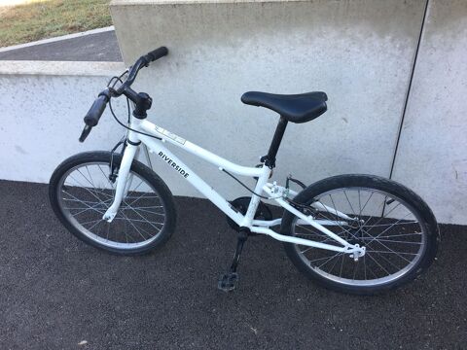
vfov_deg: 48.2
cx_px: 234
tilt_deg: -39.6
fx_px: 391
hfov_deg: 61.7
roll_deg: +6.5
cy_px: 175
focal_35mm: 29
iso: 25
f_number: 2.2
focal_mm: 4.15
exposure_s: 1/100
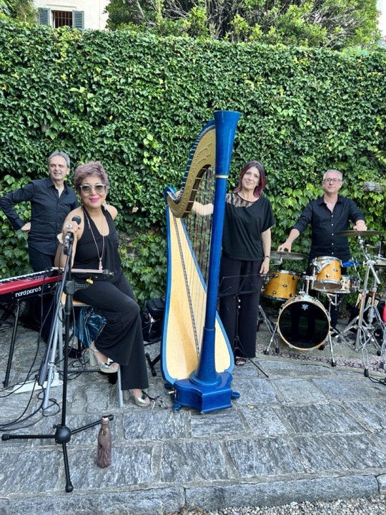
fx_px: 387
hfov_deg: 53.1
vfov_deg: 67.3
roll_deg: -1.1
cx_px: 193
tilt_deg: -7.3
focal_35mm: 26
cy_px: 258
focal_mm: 5.7
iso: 80
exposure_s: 1/121
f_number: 1.5
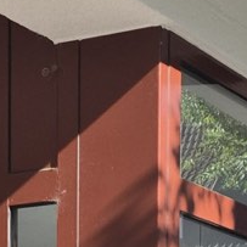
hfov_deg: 10.9
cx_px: 44
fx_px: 1292
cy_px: 459
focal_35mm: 160
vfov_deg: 10.2
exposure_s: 1/662
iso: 25
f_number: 1.8
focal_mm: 5.4
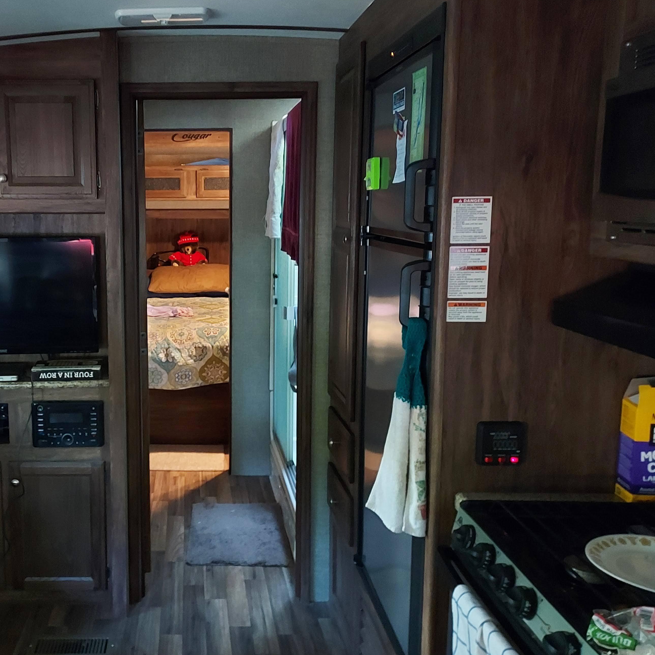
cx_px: 175
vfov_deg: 49.7
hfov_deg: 48.1
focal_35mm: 33
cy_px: 318
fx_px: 706
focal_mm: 4.6
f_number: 1.8
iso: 1000
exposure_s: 1/14
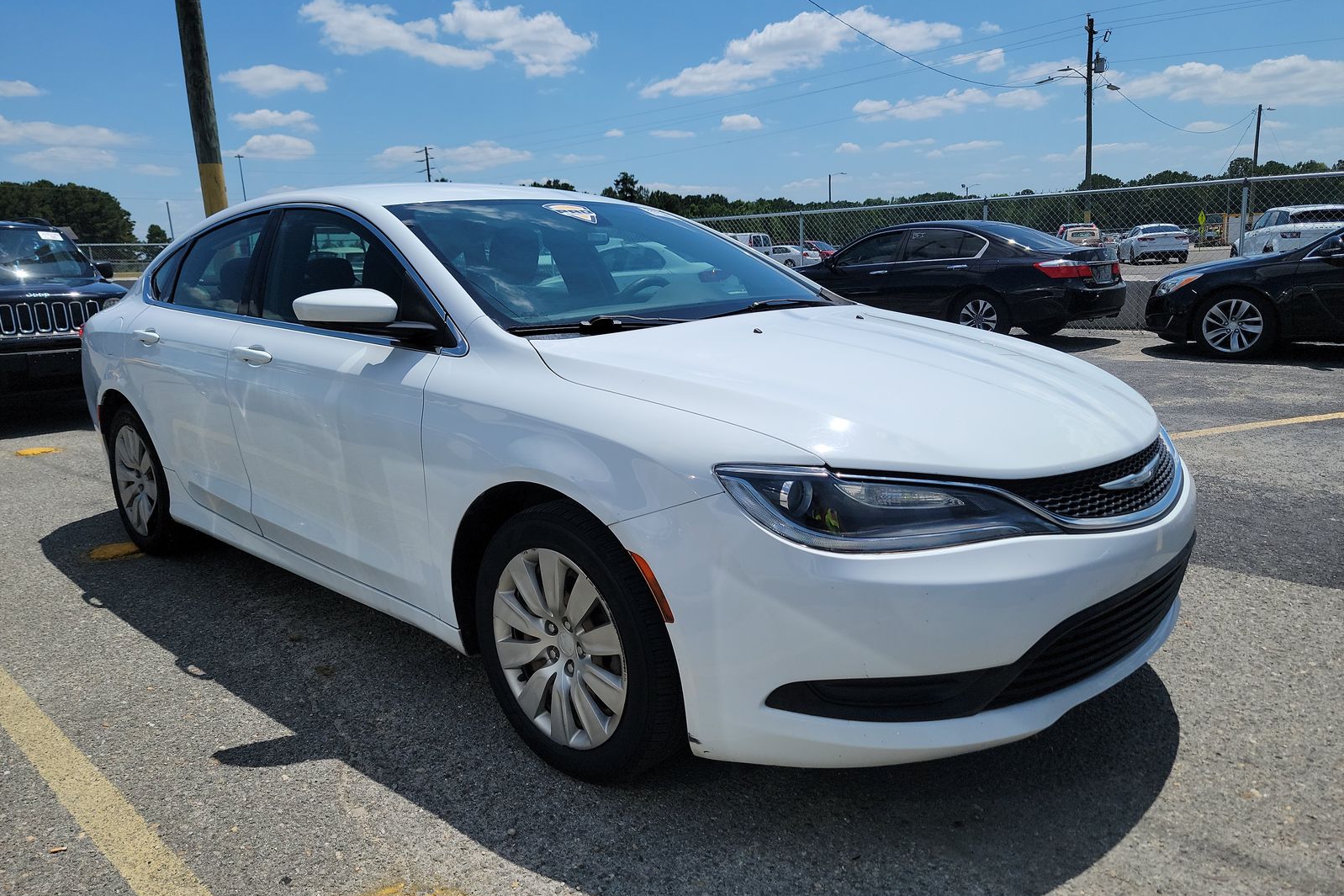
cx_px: 672
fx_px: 933
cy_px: 426
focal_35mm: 25
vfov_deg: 51.3
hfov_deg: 71.5
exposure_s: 1/1956
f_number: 1.8
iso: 50
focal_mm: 6.7
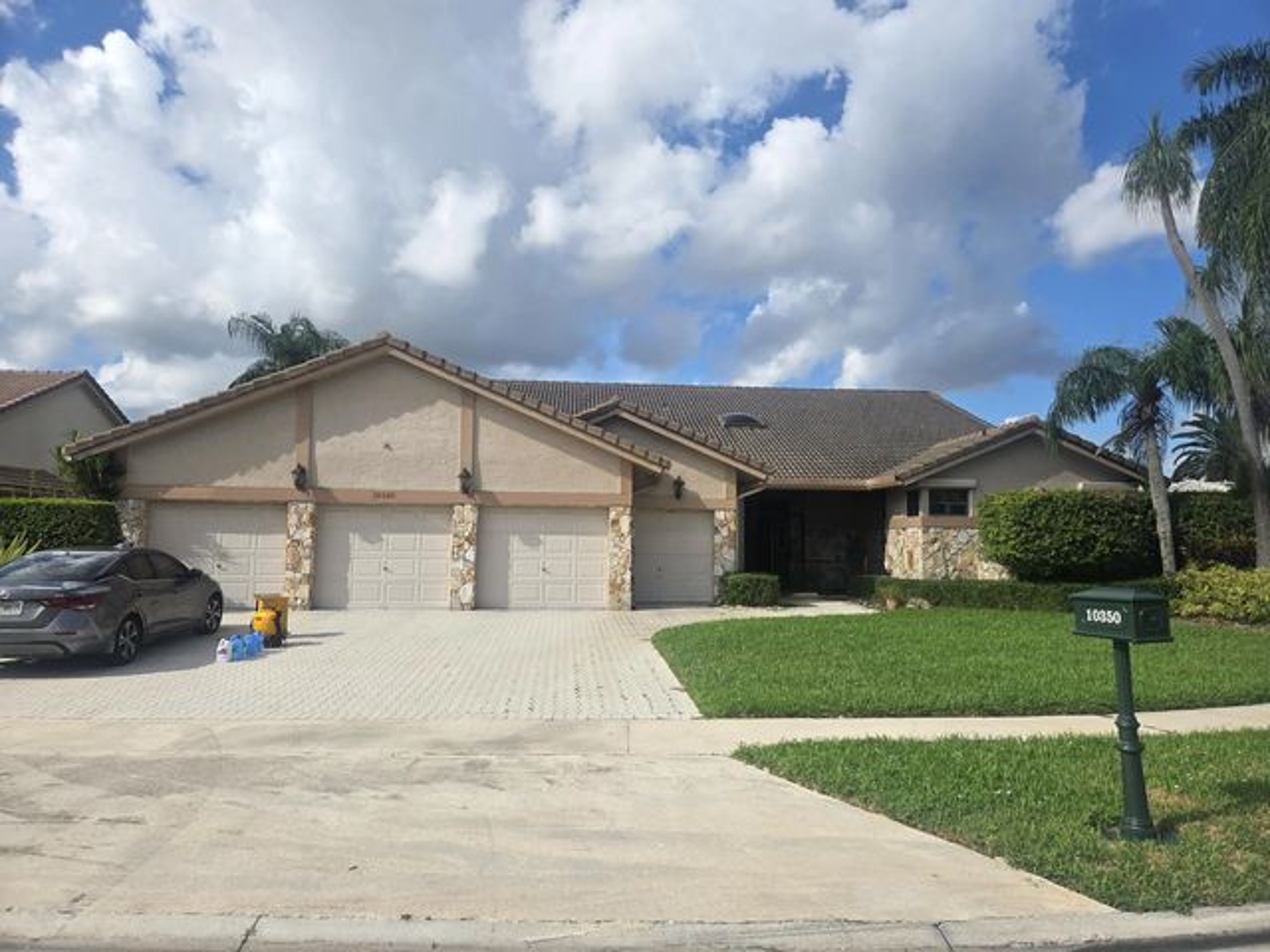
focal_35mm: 23
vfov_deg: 58.9
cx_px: 635
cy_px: 476
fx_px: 844
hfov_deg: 73.9
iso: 80
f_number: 1.8
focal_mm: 5.4
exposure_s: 1/6217
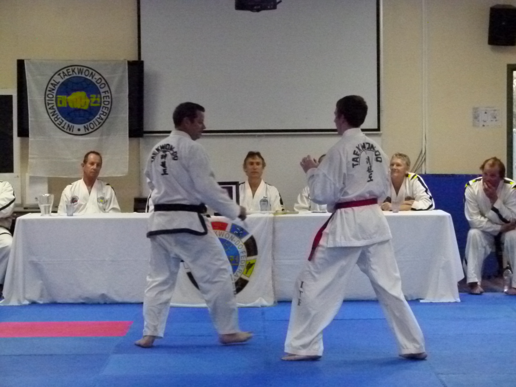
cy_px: 194
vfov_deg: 13.1
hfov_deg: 17.4
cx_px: 258
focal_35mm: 113
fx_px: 1684
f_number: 3.5
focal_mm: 20.4
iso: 1600
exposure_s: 1/100
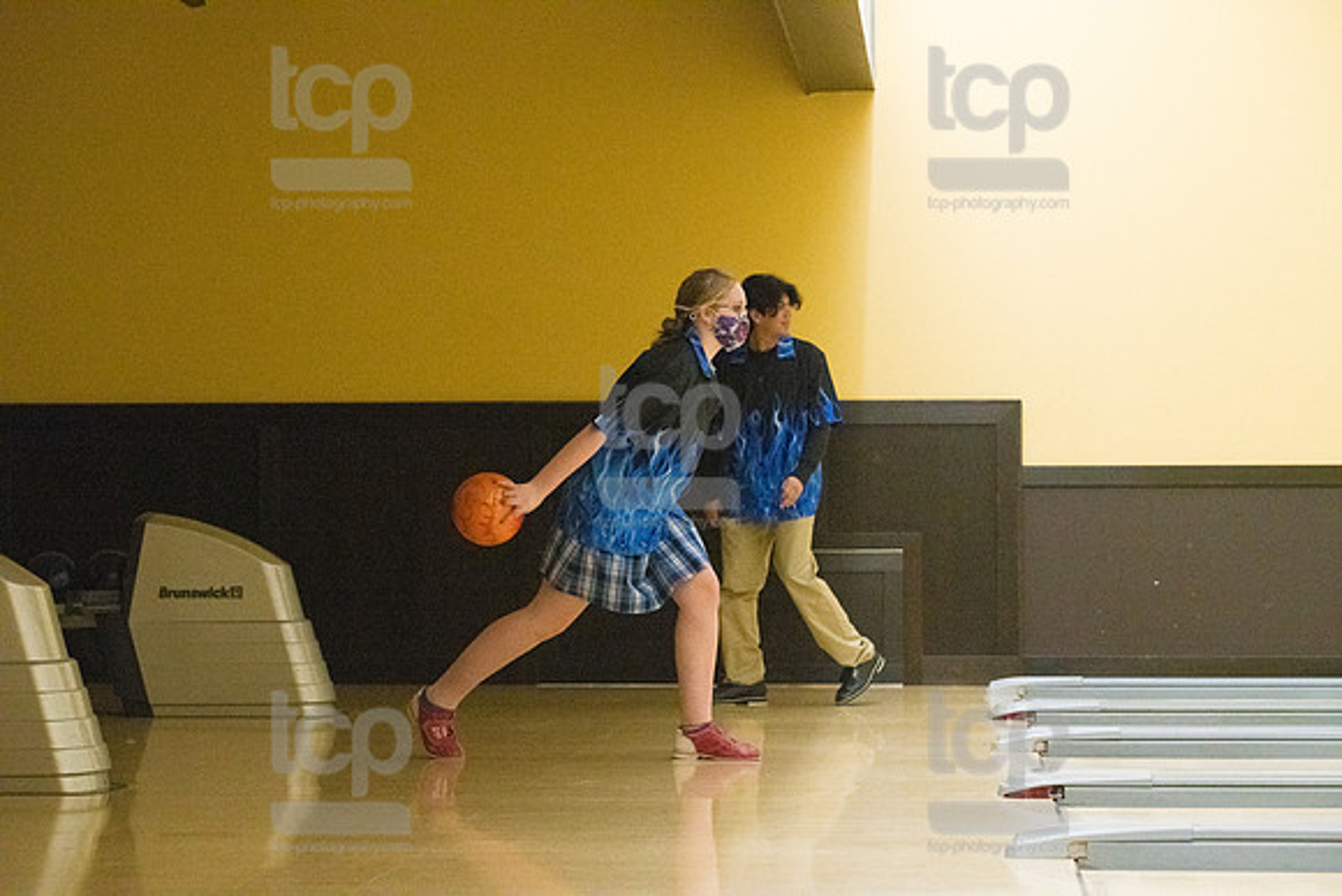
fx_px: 3430
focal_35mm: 92
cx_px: 671
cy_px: 448
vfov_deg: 14.9
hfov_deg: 22.1
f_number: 4.5
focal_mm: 92
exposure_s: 1/1000
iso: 10000
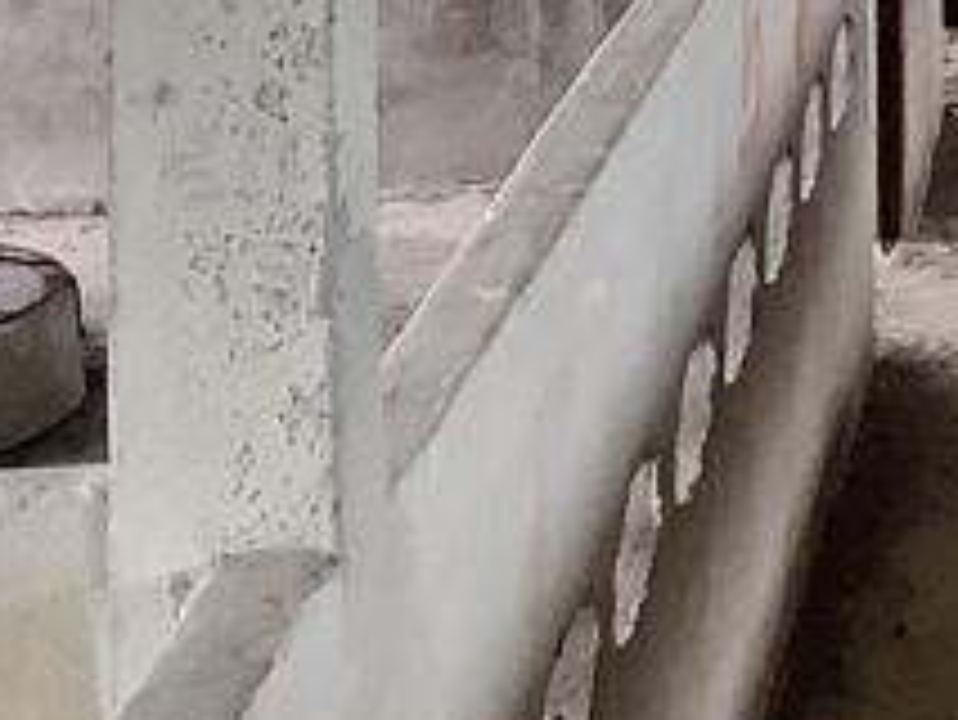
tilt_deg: -1.6
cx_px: 1329
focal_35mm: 167
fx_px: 4624
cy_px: -810
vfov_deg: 8.4
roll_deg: +1.5
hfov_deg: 11.4
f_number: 2.4
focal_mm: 3.3
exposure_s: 1/50
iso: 100
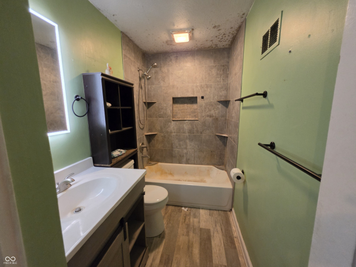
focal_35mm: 13
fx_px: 134
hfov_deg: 106.2
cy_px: 134
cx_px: 178
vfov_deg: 89.9
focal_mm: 2.2
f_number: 1.9
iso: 400
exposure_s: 1/60
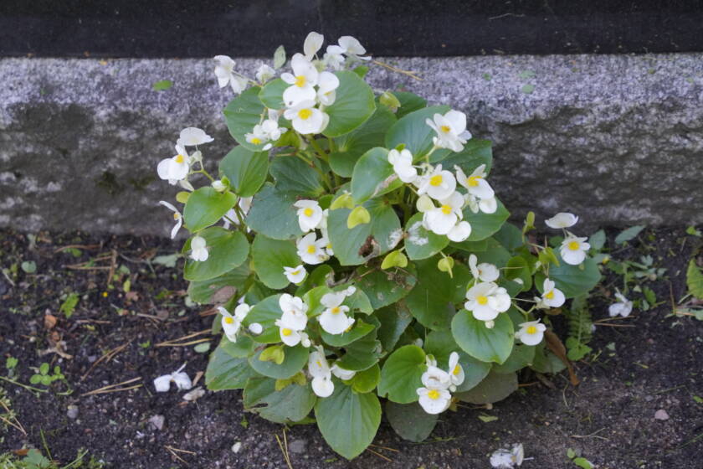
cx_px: 352
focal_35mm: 114
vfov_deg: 12.0
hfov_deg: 17.9
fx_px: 2226
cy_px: 234
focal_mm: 76
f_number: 4
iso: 1600
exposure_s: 1/160
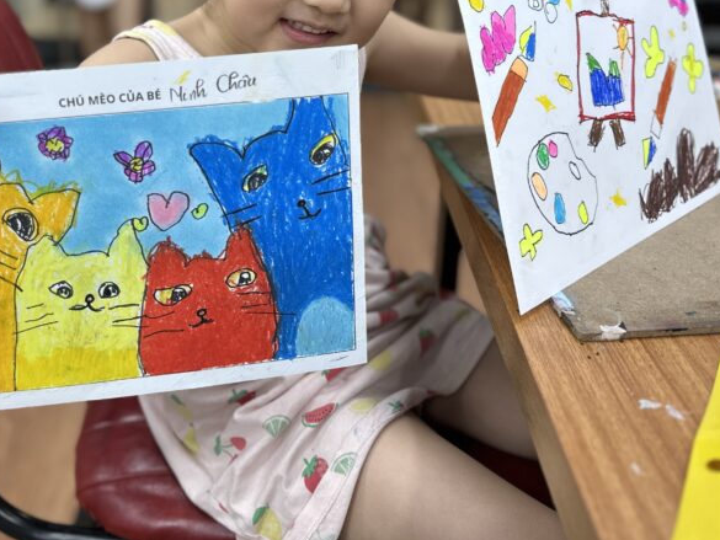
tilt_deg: -19.4
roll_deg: -1.1
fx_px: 853
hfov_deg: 45.4
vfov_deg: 34.3
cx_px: 267
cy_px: 123
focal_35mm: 41
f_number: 1.78
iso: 125
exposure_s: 1/100
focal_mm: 6.86
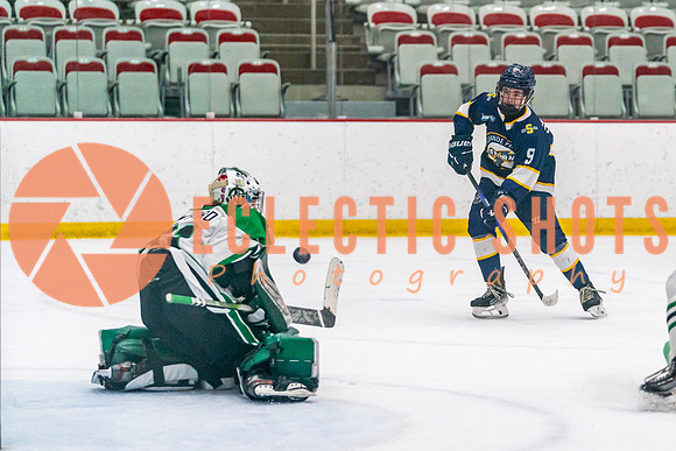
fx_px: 3026
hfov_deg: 12.7
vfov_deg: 8.5
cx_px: 502
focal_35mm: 161
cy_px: 226
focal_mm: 102
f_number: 2.8
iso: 4000
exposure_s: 1/1600
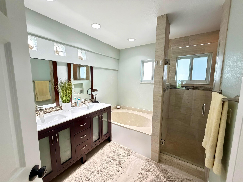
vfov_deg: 85.7
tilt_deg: -7.1
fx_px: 98
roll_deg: -0.1
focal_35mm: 14
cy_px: 91
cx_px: 122
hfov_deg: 102.1
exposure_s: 1/60
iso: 800
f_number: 2.2
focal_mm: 2.22
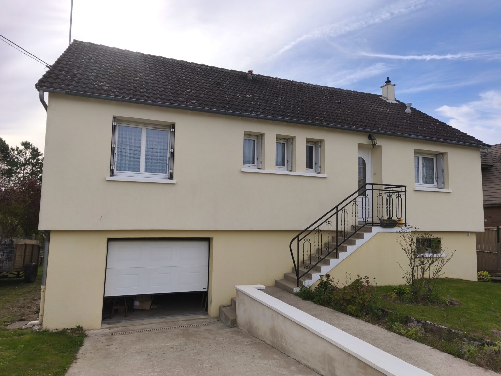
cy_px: 188
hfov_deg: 73.9
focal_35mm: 23
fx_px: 333
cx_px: 250
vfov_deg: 58.9
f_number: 1.7
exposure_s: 1/3545
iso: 80
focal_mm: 5.35
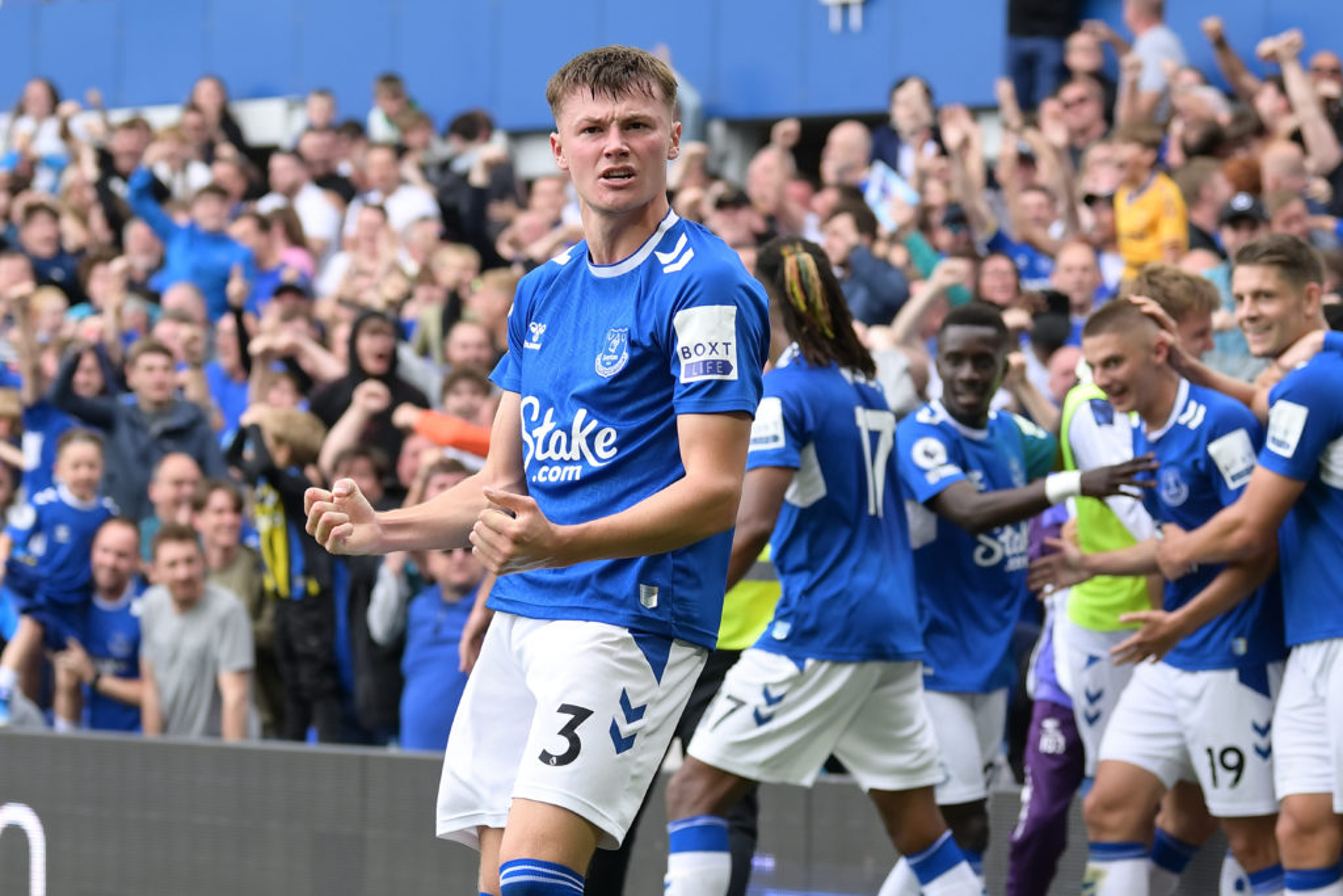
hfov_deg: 23.9
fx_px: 3171
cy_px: 448
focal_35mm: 85
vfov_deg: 16.1
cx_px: 672
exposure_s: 1/1250
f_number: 3.2
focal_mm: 85
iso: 500
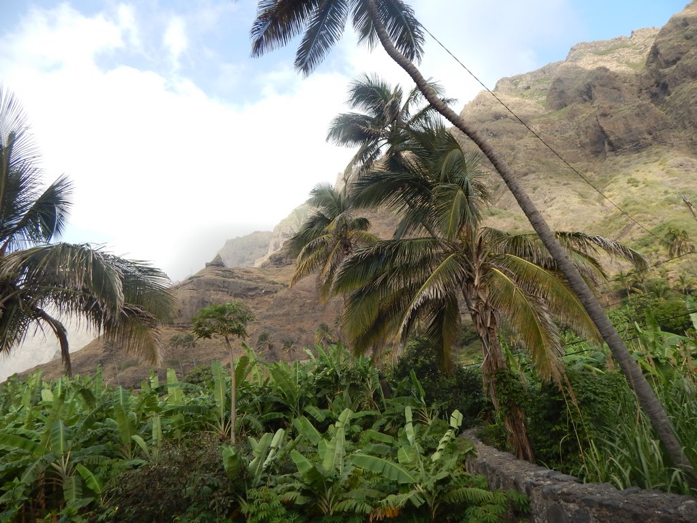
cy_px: 262
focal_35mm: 22
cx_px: 348
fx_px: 443
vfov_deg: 61.1
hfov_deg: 76.4
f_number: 3
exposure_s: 1/500
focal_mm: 4
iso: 125
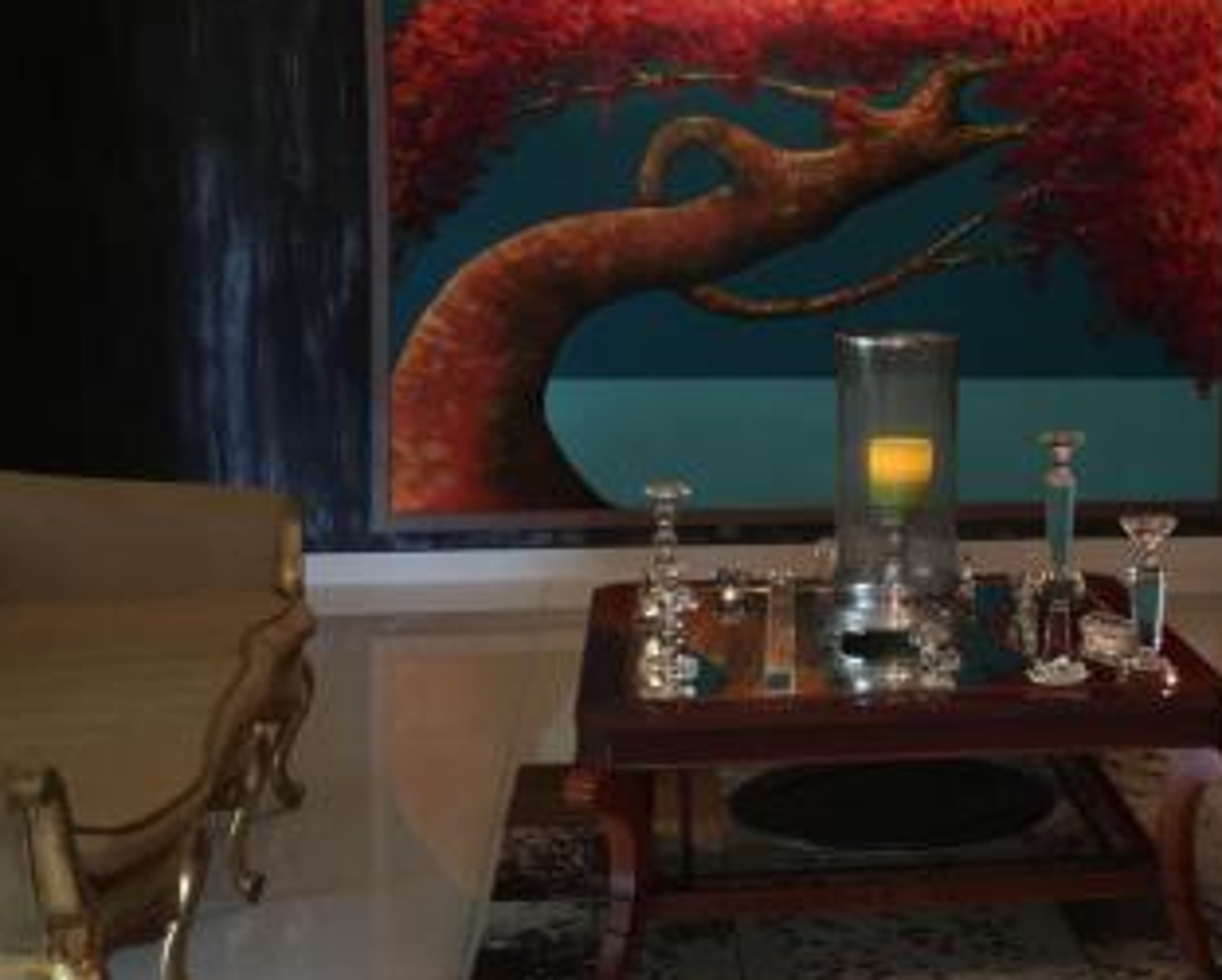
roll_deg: -1.4
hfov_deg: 30.7
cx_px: 1148
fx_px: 2099
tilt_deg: -2.7
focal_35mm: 58
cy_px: 337
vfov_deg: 26.1
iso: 50
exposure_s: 1/17
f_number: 2.2
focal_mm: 4.15
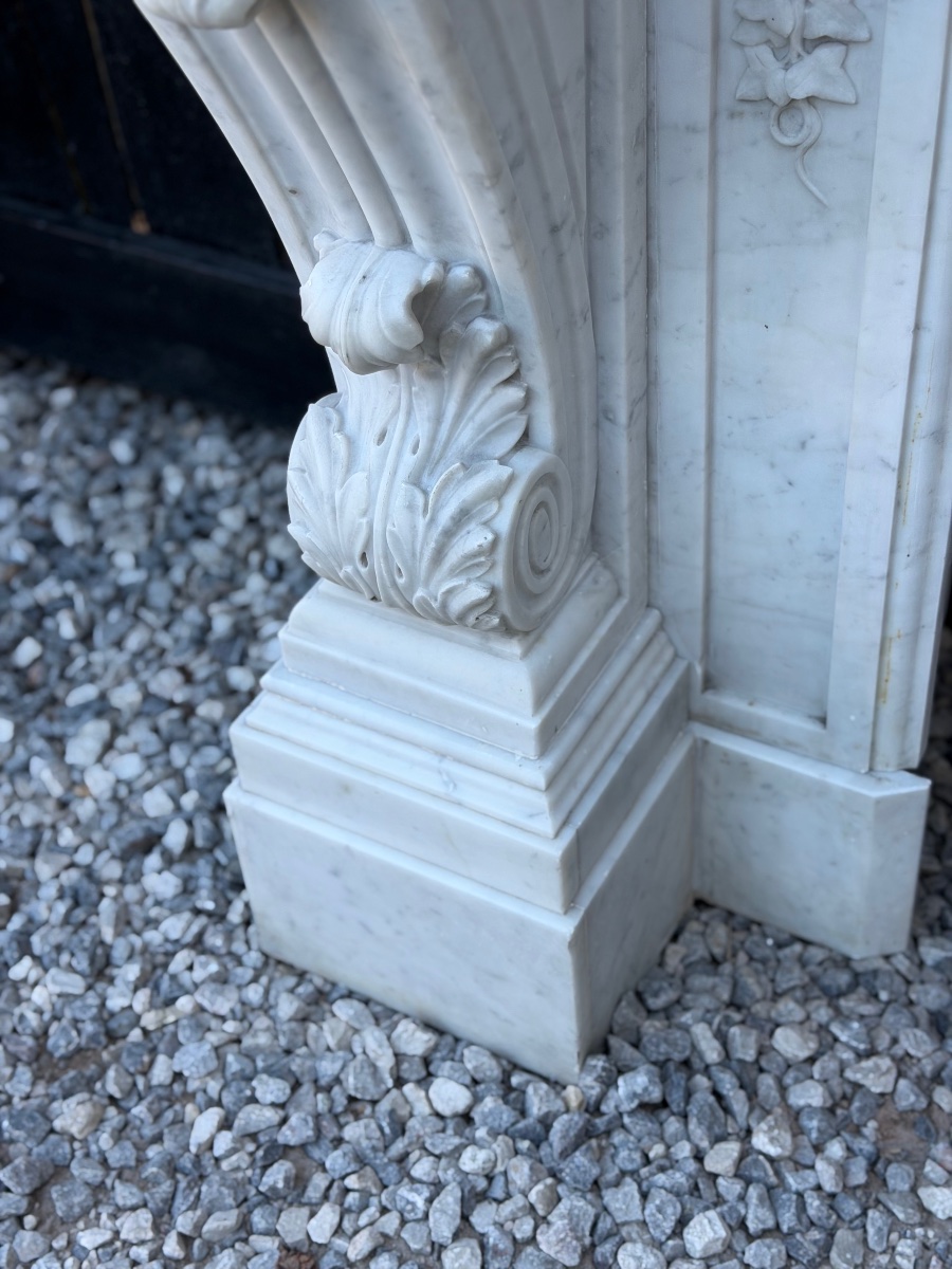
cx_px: 476
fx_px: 1760
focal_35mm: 48
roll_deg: +4.5
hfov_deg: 30.3
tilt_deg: -43.8
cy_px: 634
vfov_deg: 39.7
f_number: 1.78
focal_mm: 6.76
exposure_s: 1/280
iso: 64
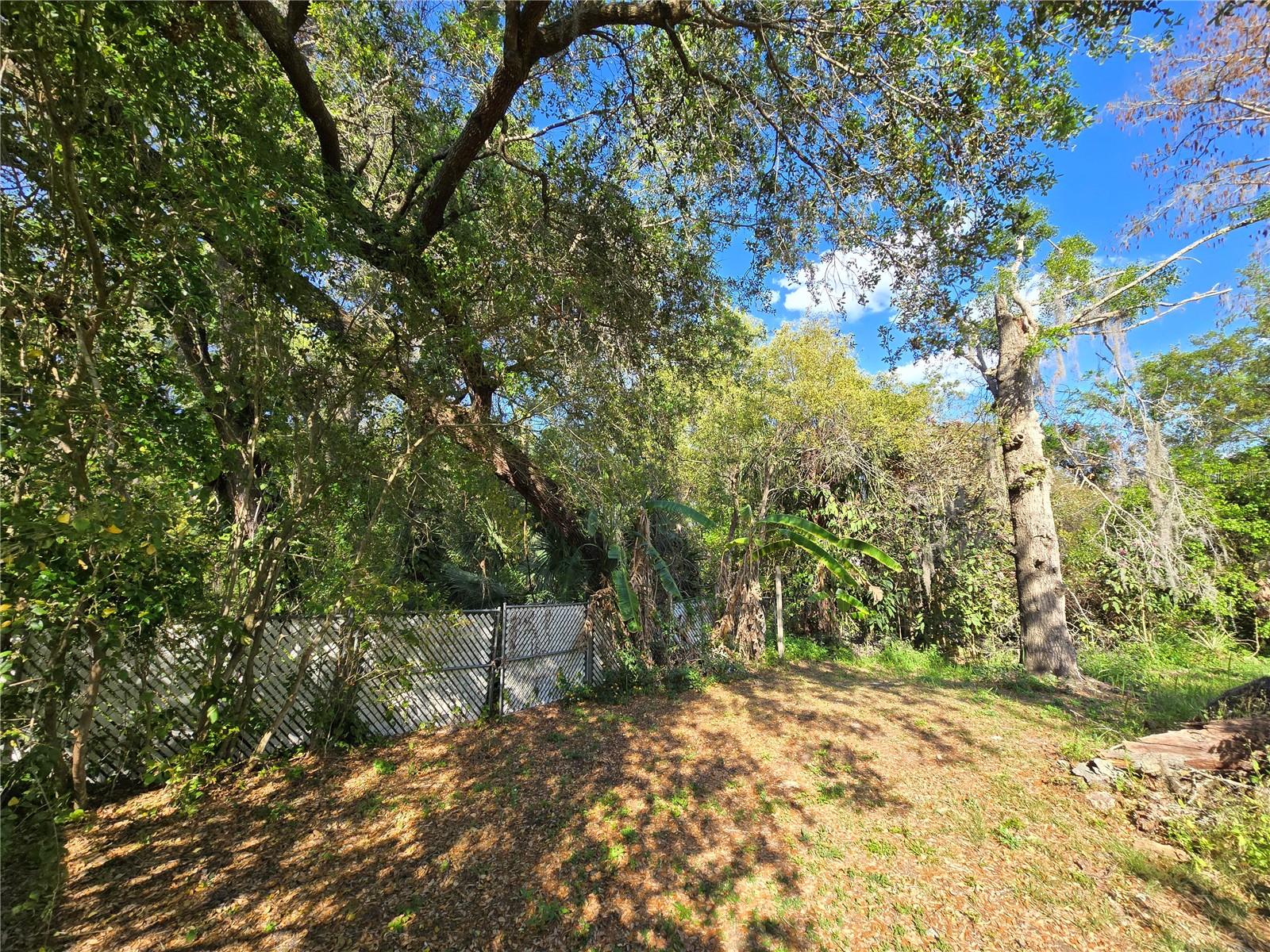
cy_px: 476
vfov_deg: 89.9
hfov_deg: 106.2
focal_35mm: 13
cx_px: 635
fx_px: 477
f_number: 2.2
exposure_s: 1/596
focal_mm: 2.2
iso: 50
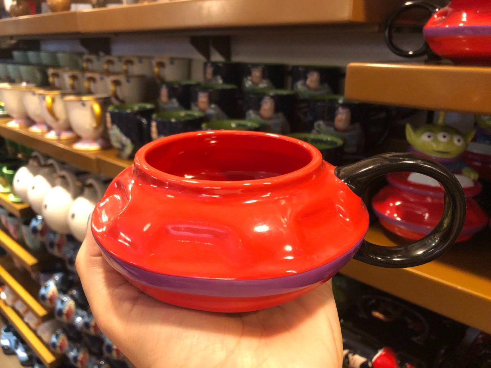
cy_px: 184
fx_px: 397
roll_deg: +0.8
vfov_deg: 49.7
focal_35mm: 28
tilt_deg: -21.6
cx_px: 246
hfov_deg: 63.4
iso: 100
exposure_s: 1/15
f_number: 1.8
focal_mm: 3.99
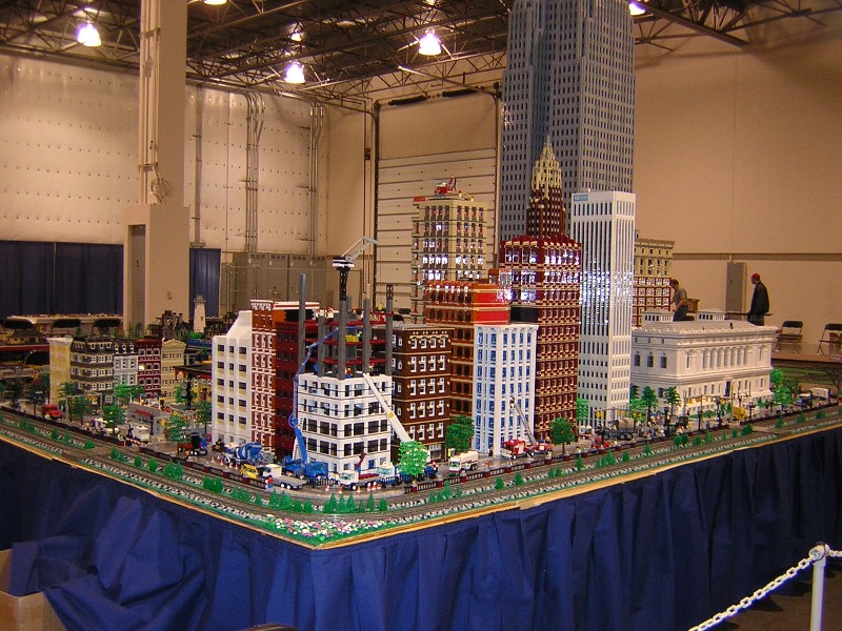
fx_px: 876
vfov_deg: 39.7
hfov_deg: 51.4
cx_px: 421
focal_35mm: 36
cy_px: 316
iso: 249
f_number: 2.6
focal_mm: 4.7
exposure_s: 1/60.1
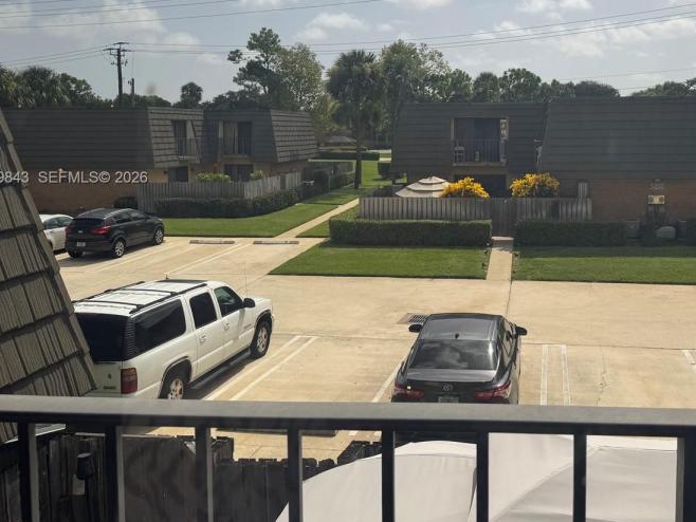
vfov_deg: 40.3
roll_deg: -0.1
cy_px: 179
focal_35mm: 35
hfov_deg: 51.7
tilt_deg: -4.0
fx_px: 704
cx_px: 458
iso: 80
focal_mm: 6.76
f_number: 1.78
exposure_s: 1/3413
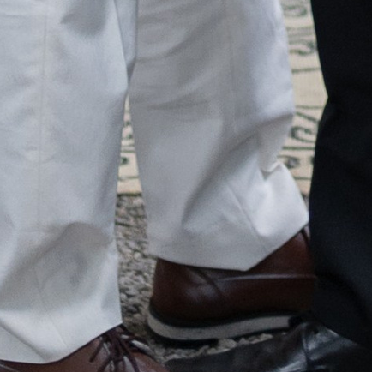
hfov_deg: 6.7
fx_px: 3198
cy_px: -891
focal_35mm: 263
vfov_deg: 6.0
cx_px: 279
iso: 640
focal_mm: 35
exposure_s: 1/2000
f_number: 1.4
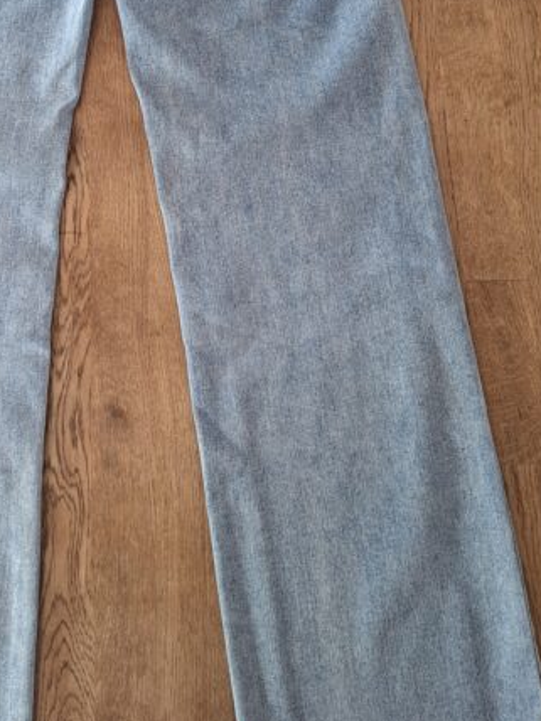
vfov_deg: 42.5
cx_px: 147
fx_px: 896
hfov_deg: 33.0
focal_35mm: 43
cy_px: 177
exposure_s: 1/33
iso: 320
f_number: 1.8
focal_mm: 5.54
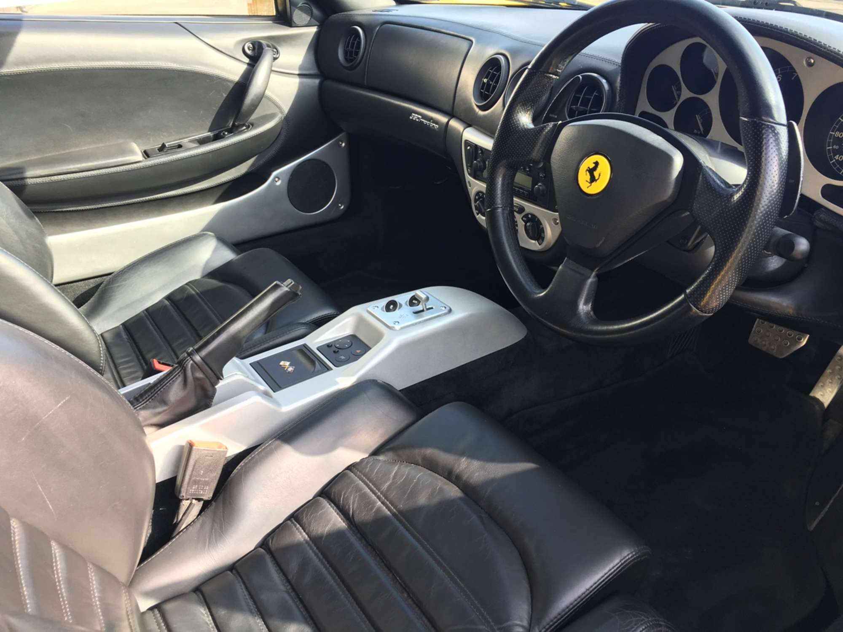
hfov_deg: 61.7
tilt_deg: -29.0
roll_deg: -1.6
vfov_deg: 48.2
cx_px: 422
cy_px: 316
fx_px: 706
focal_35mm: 29
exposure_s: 1/100
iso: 25
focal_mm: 4.15
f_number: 2.2
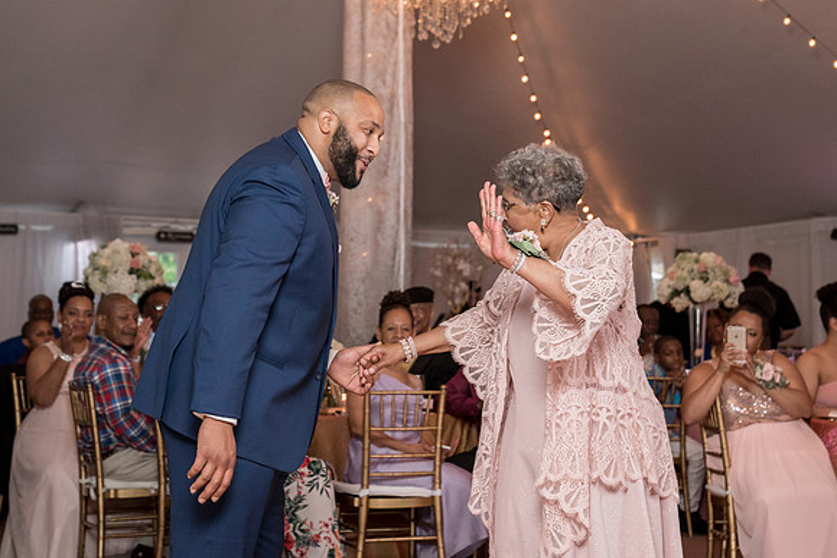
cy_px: 250
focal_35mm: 75
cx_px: 449
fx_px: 1751
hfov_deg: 26.9
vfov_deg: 18.1
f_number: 4
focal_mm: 56
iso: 2000
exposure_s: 1/200
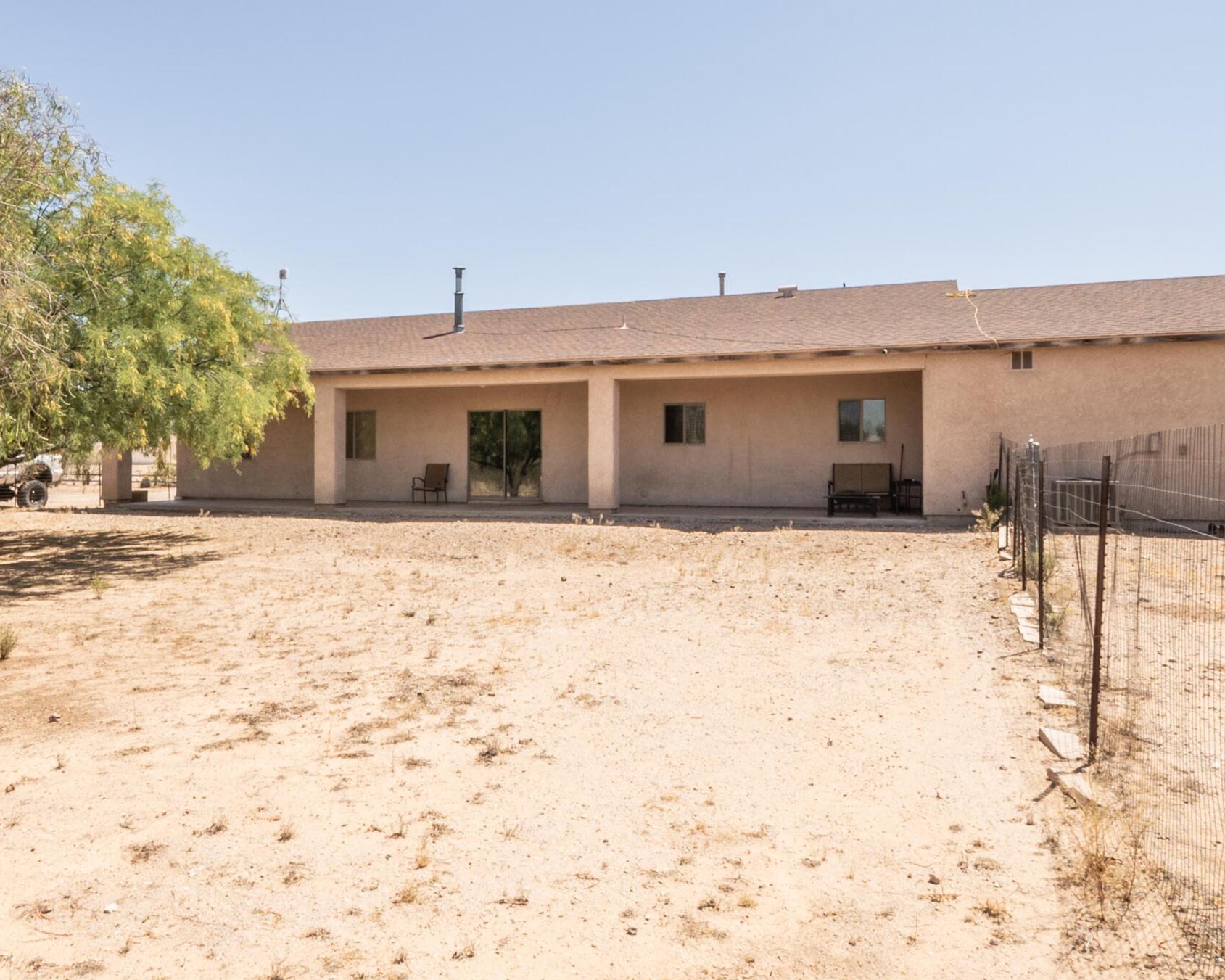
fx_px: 906
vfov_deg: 56.7
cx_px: 535
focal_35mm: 25
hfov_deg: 67.8
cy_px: 447
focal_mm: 10
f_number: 22
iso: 200
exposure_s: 1/50
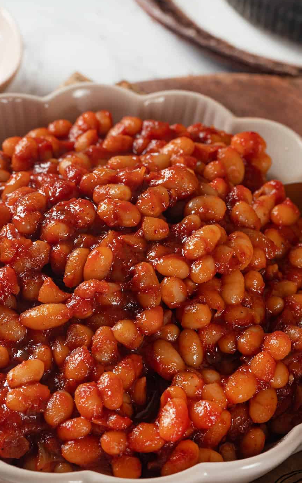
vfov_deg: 15.0
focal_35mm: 139
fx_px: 1831
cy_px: 293
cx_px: 179
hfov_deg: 9.4
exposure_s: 1/160
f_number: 14
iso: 100
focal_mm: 105
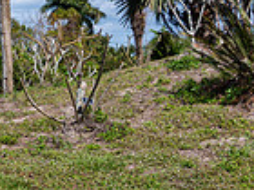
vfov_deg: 10.2
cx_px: -140
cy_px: -21
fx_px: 1049
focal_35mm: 143
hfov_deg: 13.0
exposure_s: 1/160
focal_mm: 36
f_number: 8
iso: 64
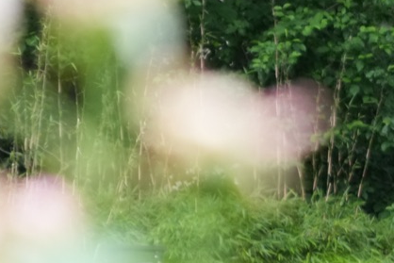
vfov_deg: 3.0
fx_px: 5025
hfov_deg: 4.5
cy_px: 343
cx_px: 620
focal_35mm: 459
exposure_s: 1/125
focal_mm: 120
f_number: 6.3
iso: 1250
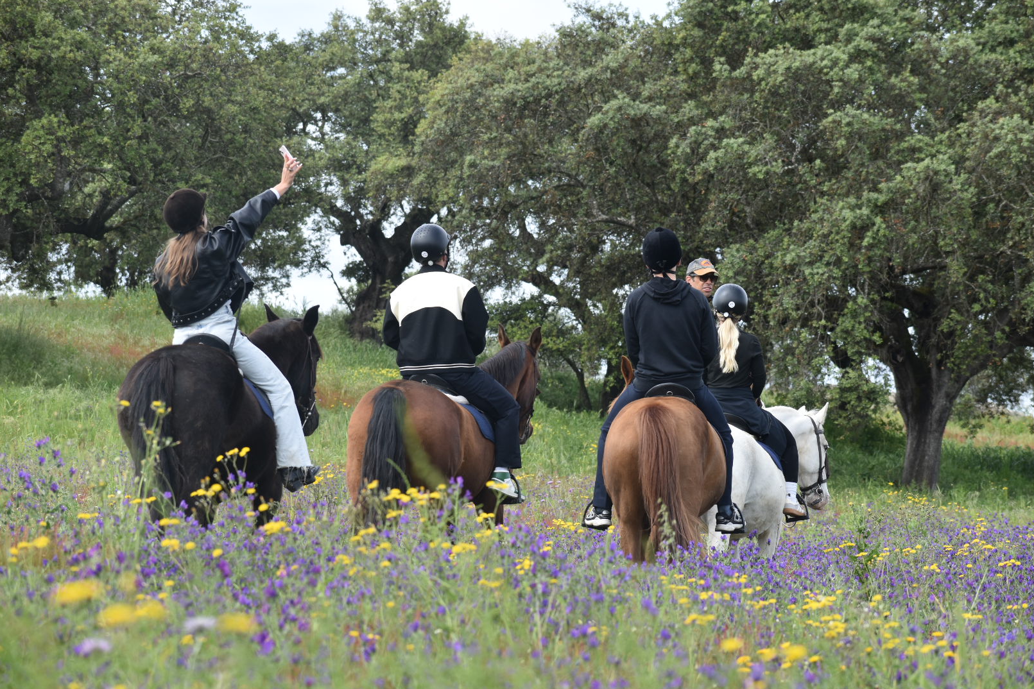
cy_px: 344
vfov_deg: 7.6
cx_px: 515
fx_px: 5198
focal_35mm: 181
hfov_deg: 11.4
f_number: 8
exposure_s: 1/250
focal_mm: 120
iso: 140
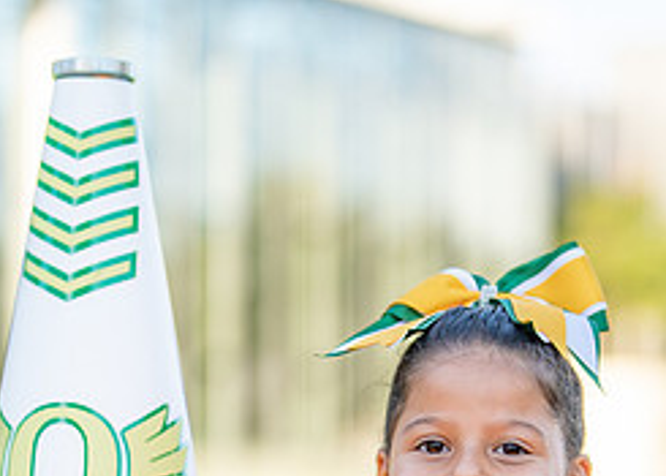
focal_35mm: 141
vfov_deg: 10.0
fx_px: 2667
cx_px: 468
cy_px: 568
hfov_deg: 14.2
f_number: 1.2
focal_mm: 50
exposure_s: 1/1600
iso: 100
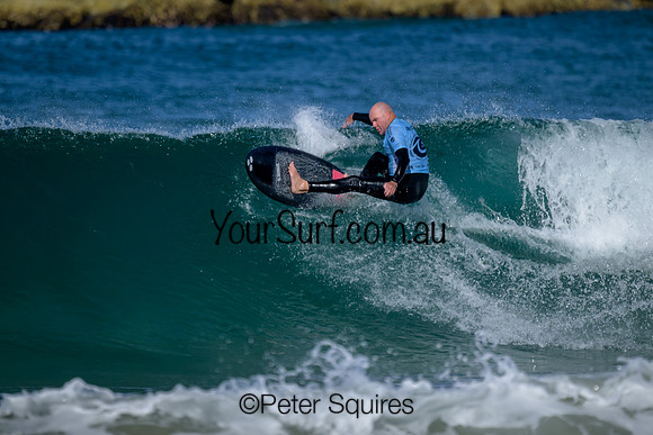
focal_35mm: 1190
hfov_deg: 1.7
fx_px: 21591
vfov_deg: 1.2
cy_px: 231
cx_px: 347
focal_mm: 1120
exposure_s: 1/2000
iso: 450
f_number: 9
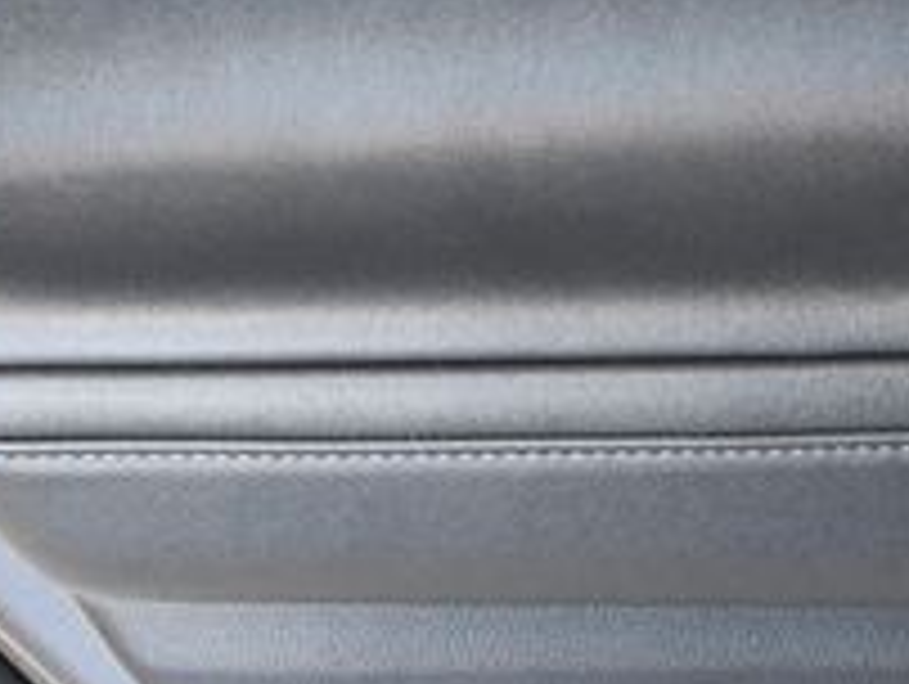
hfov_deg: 13.2
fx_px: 3838
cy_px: 115
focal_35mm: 146
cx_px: 1017
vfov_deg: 10.1
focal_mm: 32
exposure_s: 1/125
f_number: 5.6
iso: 2500
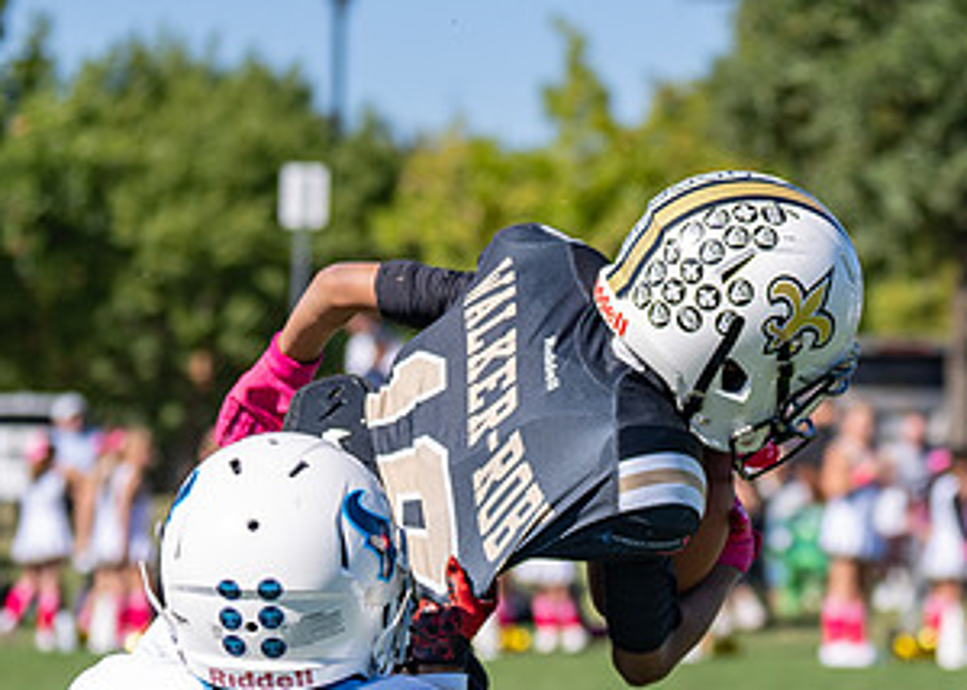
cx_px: 565
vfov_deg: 6.8
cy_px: 570
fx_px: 5792
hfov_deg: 9.5
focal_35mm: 211
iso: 100
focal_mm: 70
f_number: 2.8
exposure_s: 1/2000
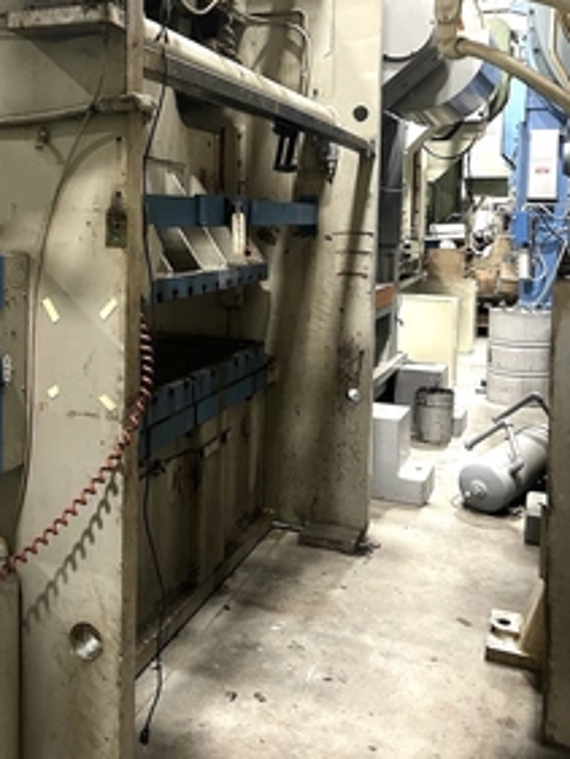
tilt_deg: -2.9
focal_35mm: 37
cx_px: 203
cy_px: 265
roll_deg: -0.2
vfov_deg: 49.4
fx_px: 812
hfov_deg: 38.4
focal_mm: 5.7
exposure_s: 1/30
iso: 640
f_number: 1.5
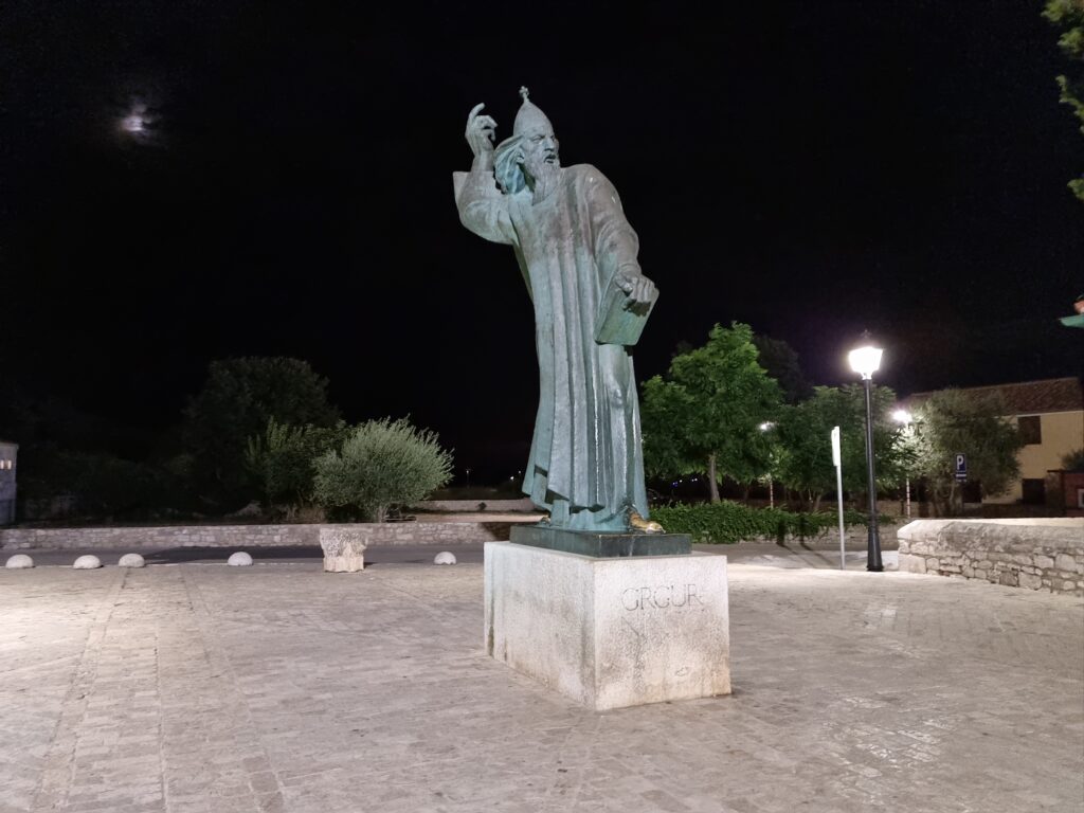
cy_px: 406
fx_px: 846
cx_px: 542
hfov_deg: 65.3
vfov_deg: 51.4
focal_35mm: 27
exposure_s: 1/17
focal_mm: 5.9
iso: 1250
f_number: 2
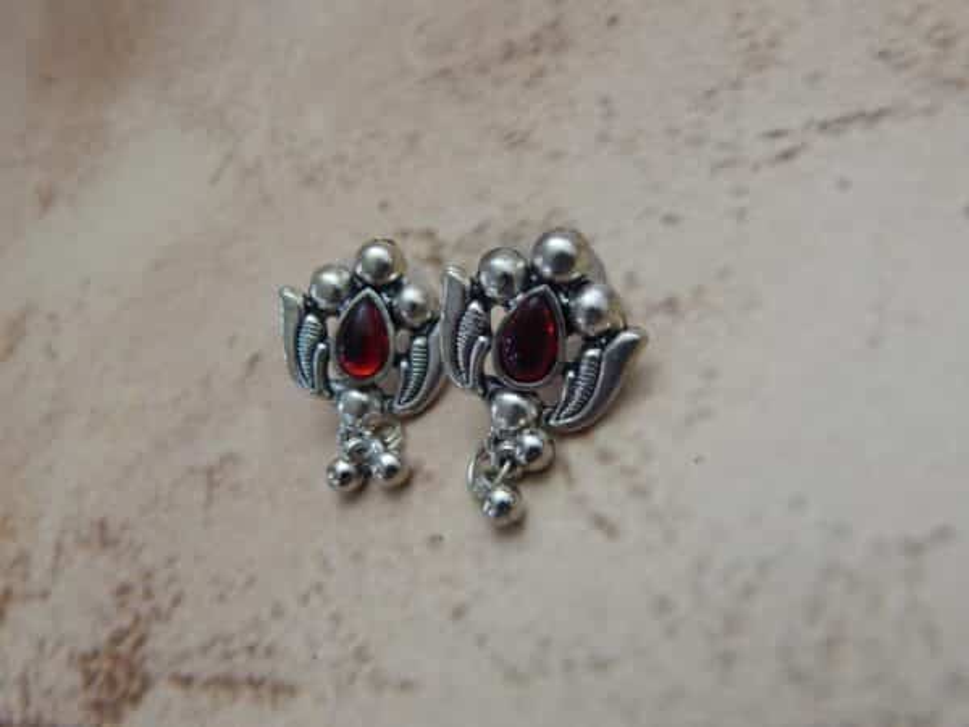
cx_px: 484
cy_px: 364
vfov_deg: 41.8
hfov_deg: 54.0
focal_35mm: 34
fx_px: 952
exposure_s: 1/13
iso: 400
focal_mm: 6.1
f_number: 3.3
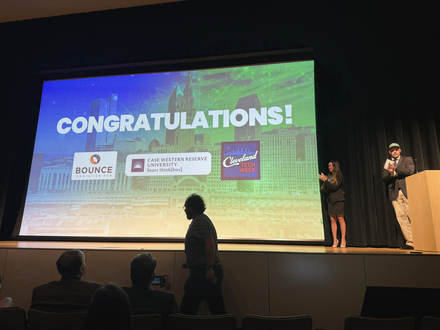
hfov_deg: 71.6
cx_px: 220
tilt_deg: +12.4
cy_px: 165
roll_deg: -0.8
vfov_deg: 56.8
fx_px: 305
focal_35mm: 24
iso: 100
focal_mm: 6.76
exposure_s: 1/120
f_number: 1.78
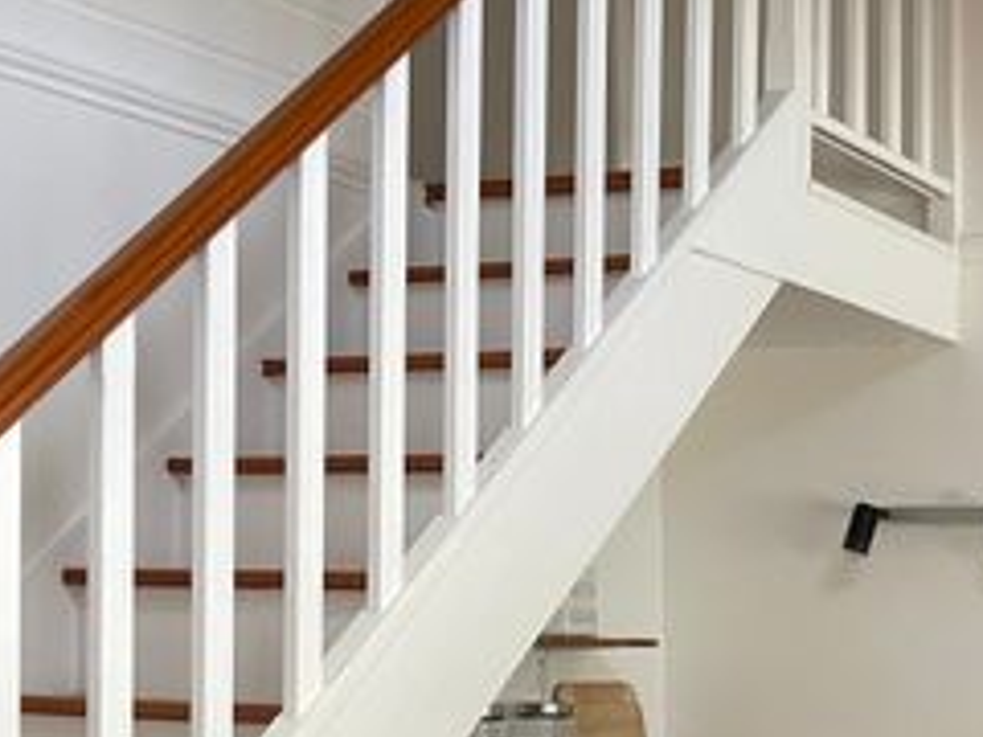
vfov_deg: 21.2
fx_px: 1846
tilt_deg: -5.2
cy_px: 848
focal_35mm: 65
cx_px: 1118
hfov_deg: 27.0
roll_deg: -0.6
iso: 125
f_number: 1.6
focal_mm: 4.2
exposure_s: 1/88
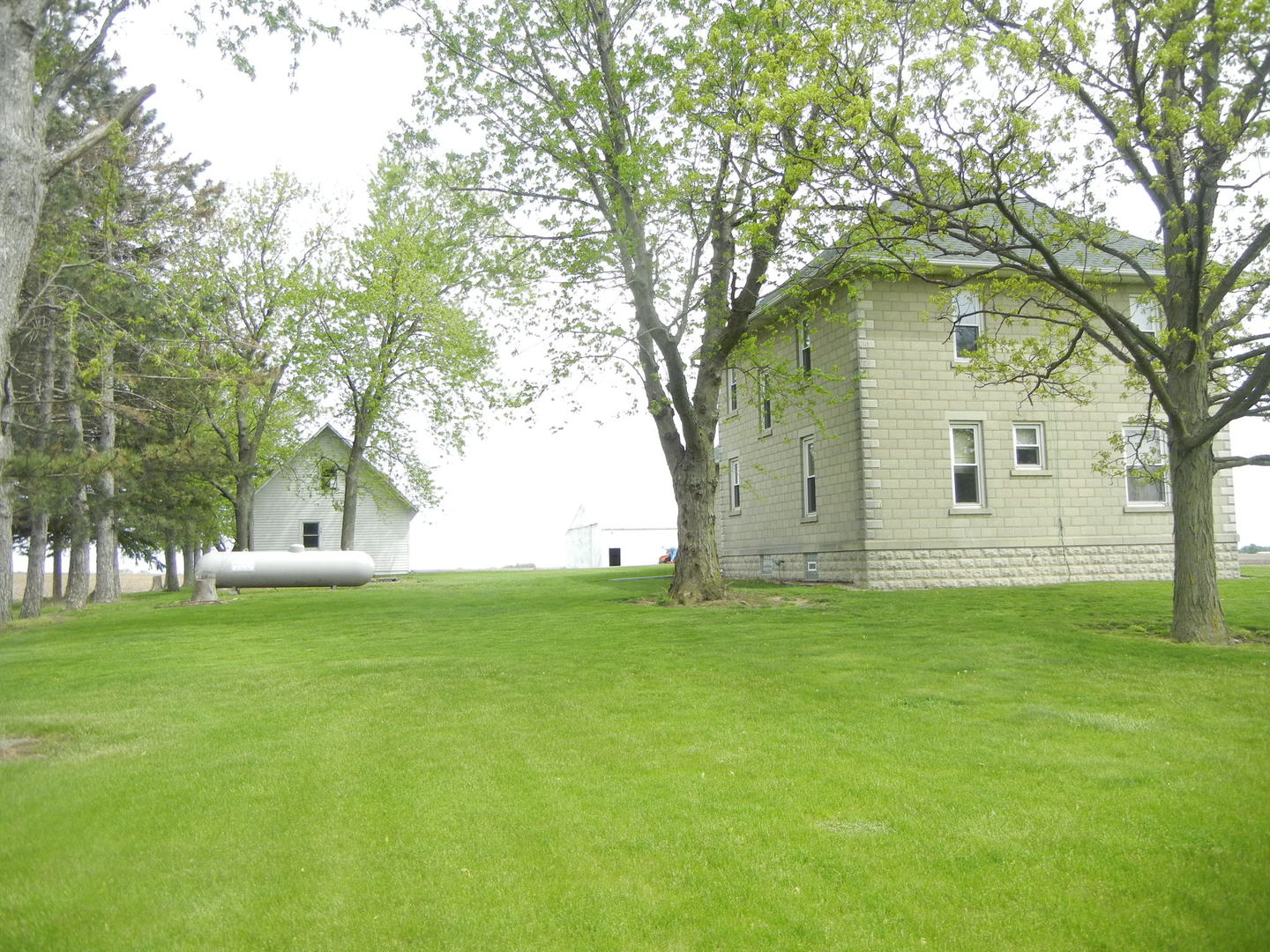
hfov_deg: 60.0
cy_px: 476
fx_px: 1101
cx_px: 635
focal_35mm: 30
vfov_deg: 46.8
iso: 230
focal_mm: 5.4
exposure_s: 1/676
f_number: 3.5
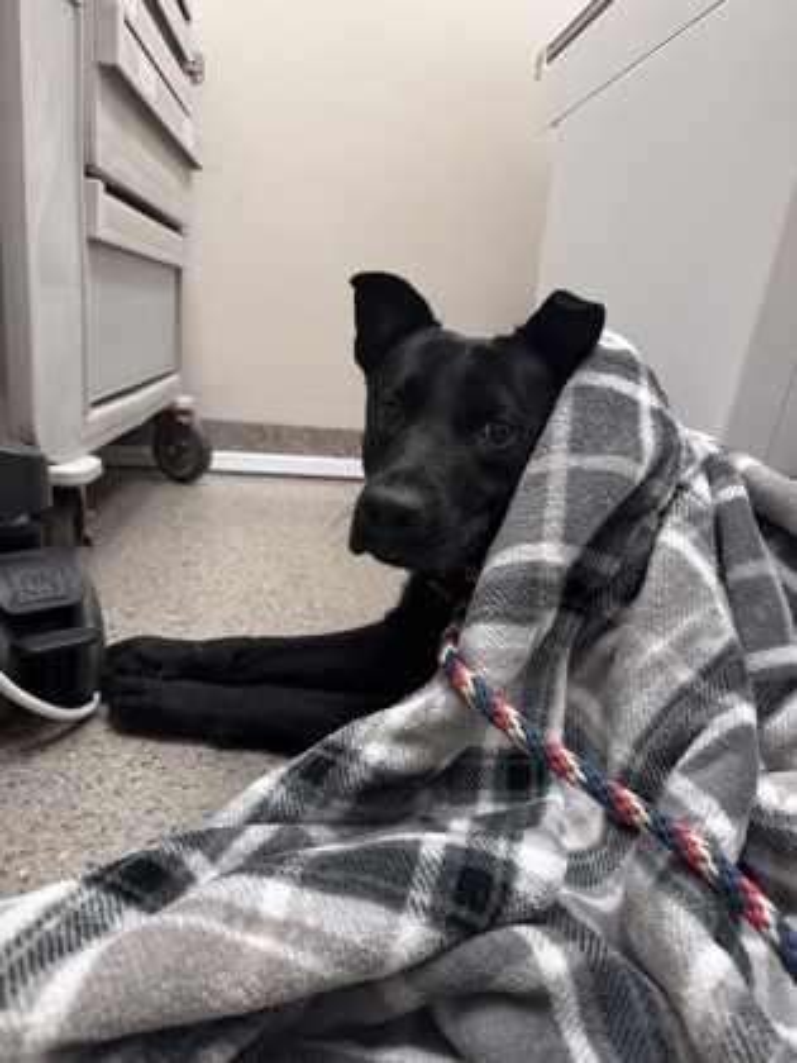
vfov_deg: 71.6
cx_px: 398
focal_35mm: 24
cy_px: 532
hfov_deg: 56.8
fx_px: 737
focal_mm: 6.76
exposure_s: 1/118
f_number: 1.78
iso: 200
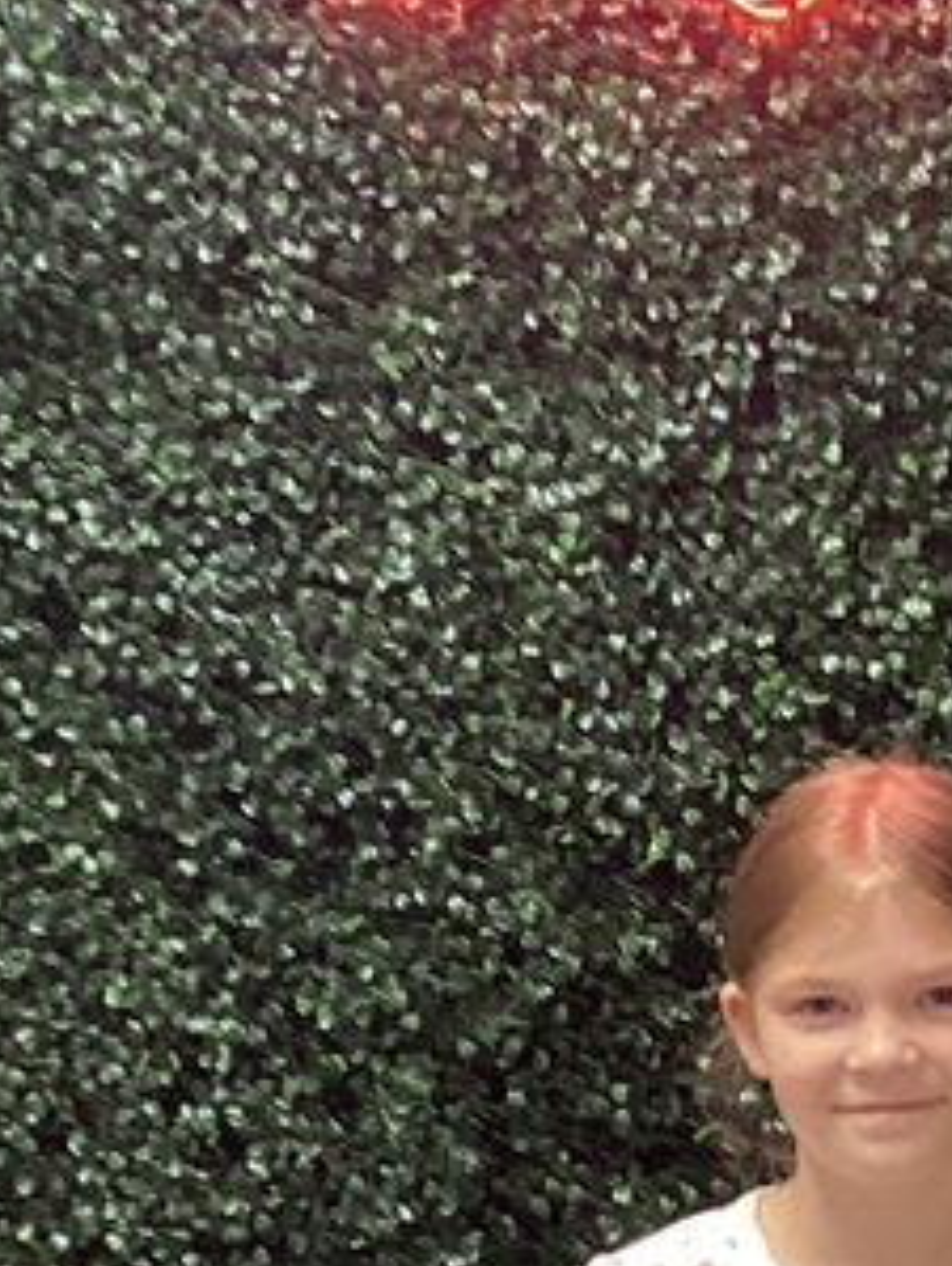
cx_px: 766
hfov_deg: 13.9
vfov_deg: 18.5
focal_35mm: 106
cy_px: 876
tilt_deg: -5.5
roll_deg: +0.8
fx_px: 3879
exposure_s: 1/40
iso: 320
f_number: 2.4
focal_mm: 3.3
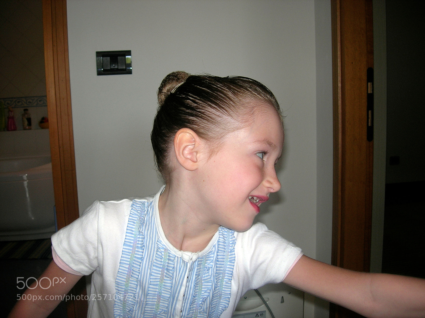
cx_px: 212
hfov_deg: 49.0
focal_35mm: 38
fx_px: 467
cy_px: 159
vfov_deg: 37.7
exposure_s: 1/60.1
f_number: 2.8
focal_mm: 7.8
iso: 64
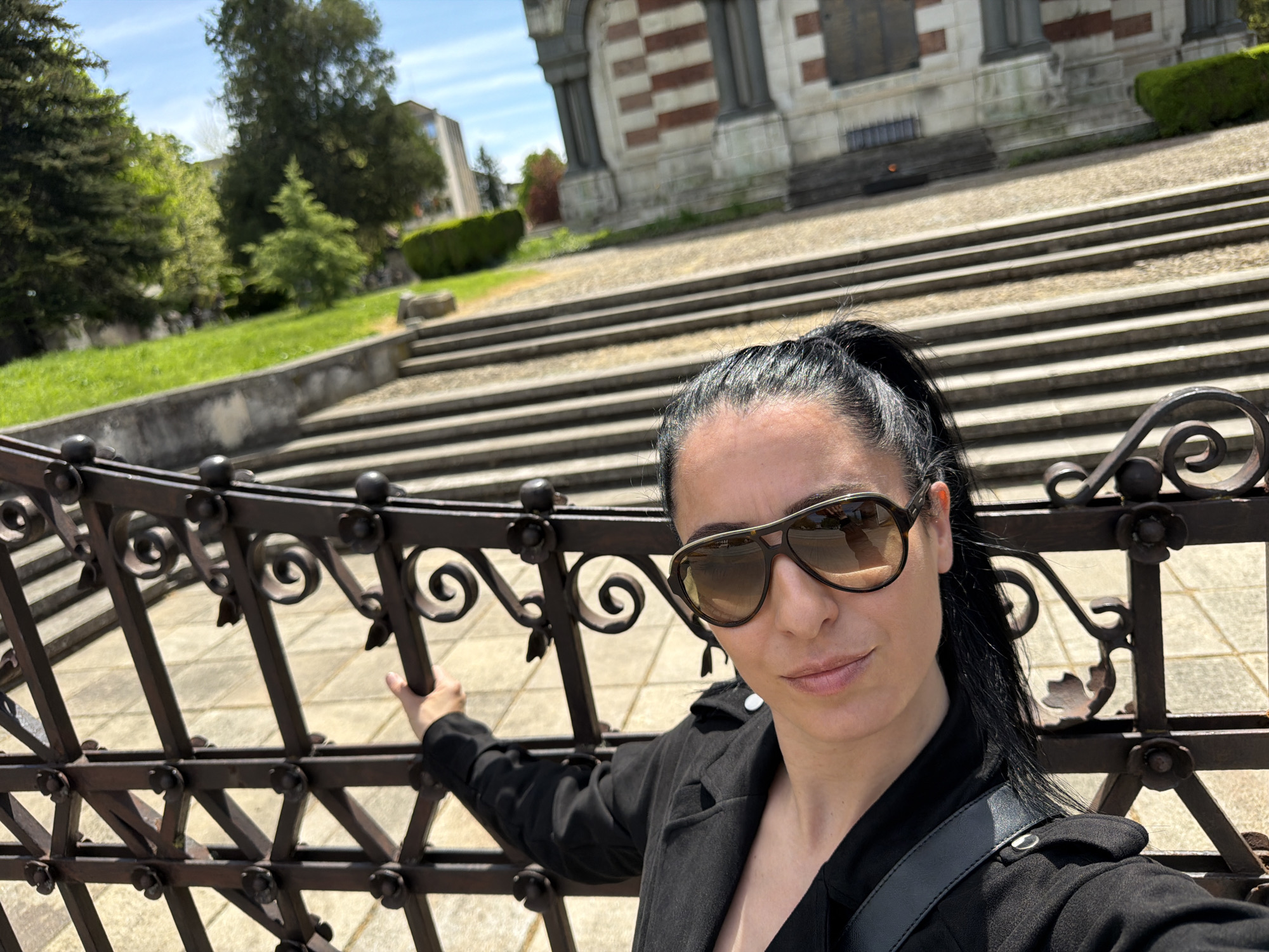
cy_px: 476
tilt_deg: -14.9
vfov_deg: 56.8
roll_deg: +12.6
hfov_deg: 71.6
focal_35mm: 24
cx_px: 634
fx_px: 880
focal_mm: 6.76
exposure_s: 1/2907
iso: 100
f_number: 1.78
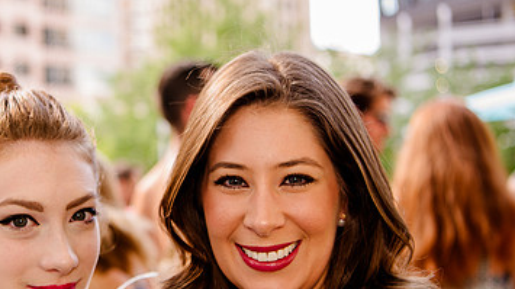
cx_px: 104
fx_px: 1092
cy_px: 193
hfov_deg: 26.1
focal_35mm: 80
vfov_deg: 15.0
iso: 200
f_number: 2.8
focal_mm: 40
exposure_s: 1/125
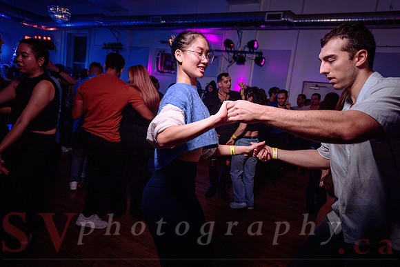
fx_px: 267
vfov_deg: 53.2
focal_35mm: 24
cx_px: 200
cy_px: 134
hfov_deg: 73.7
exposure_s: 1/60
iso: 800
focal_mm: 24
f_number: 3.5
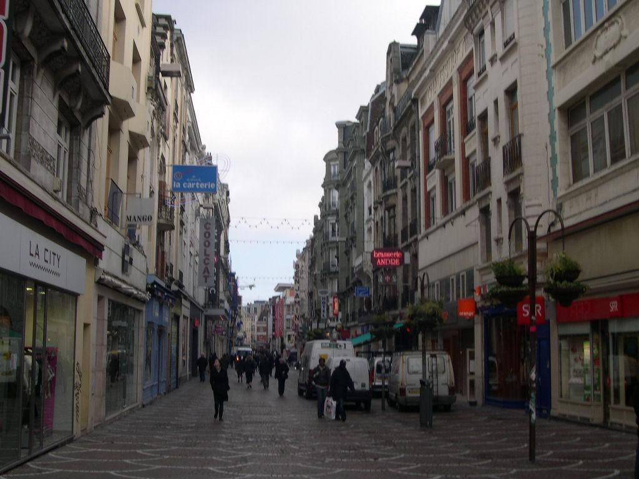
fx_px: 775
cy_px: 240
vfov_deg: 34.3
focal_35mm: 42
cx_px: 320
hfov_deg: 44.8
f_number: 8
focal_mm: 9
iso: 100
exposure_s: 1/87.1
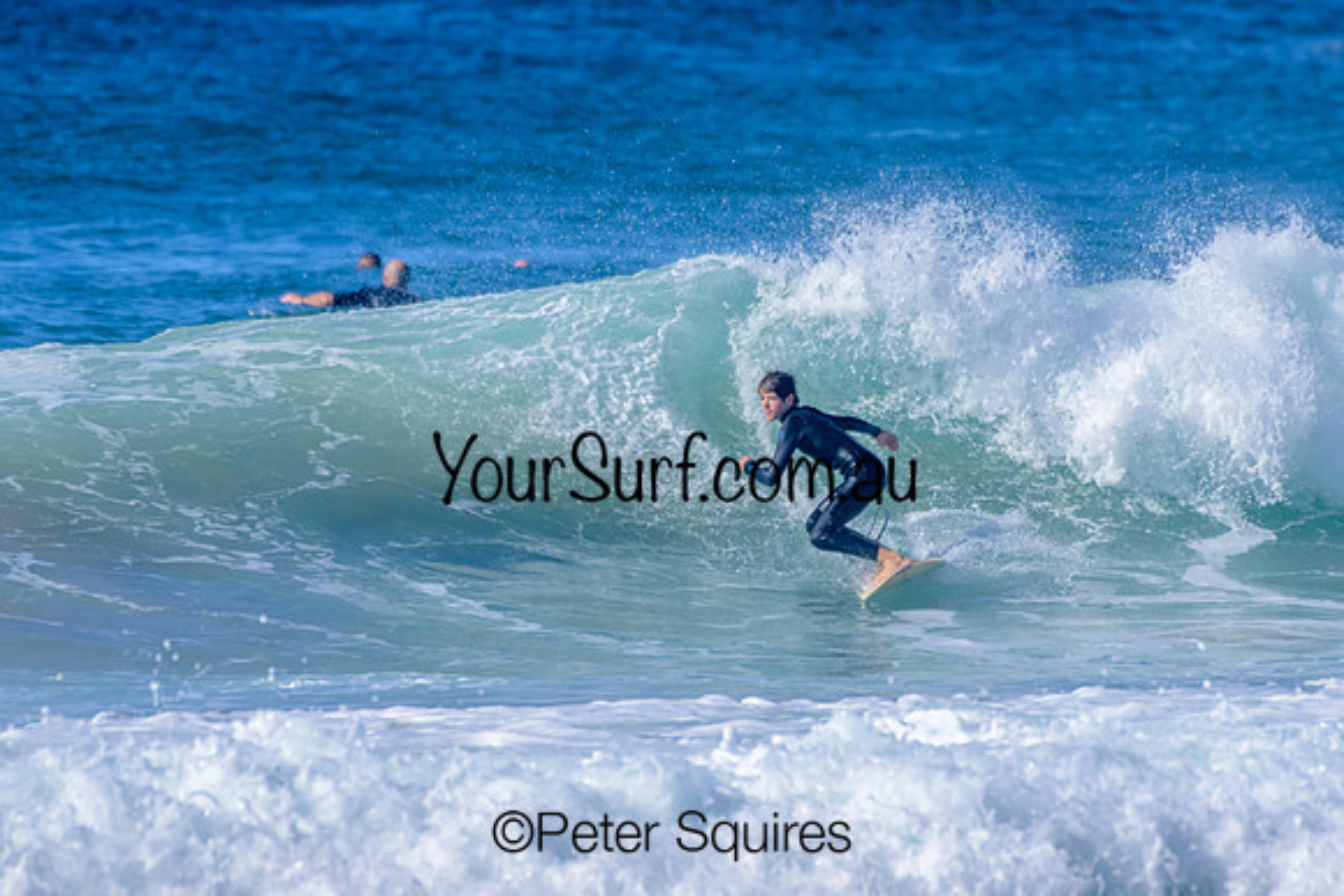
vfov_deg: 1.4
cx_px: 672
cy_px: 448
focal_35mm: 1000
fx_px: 37340
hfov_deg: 2.1
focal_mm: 1000
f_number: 11
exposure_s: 1/2000
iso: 800
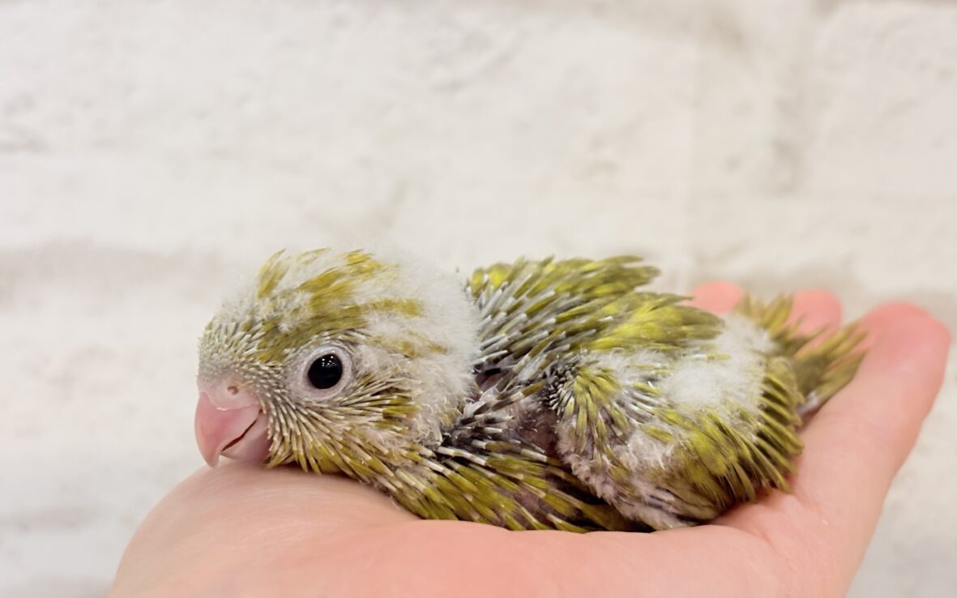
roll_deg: -2.3
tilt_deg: -5.3
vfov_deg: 23.1
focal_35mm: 56
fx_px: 1460
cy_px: 353
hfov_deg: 36.3
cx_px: 473
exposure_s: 1/100
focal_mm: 5.96
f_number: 1.6
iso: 125
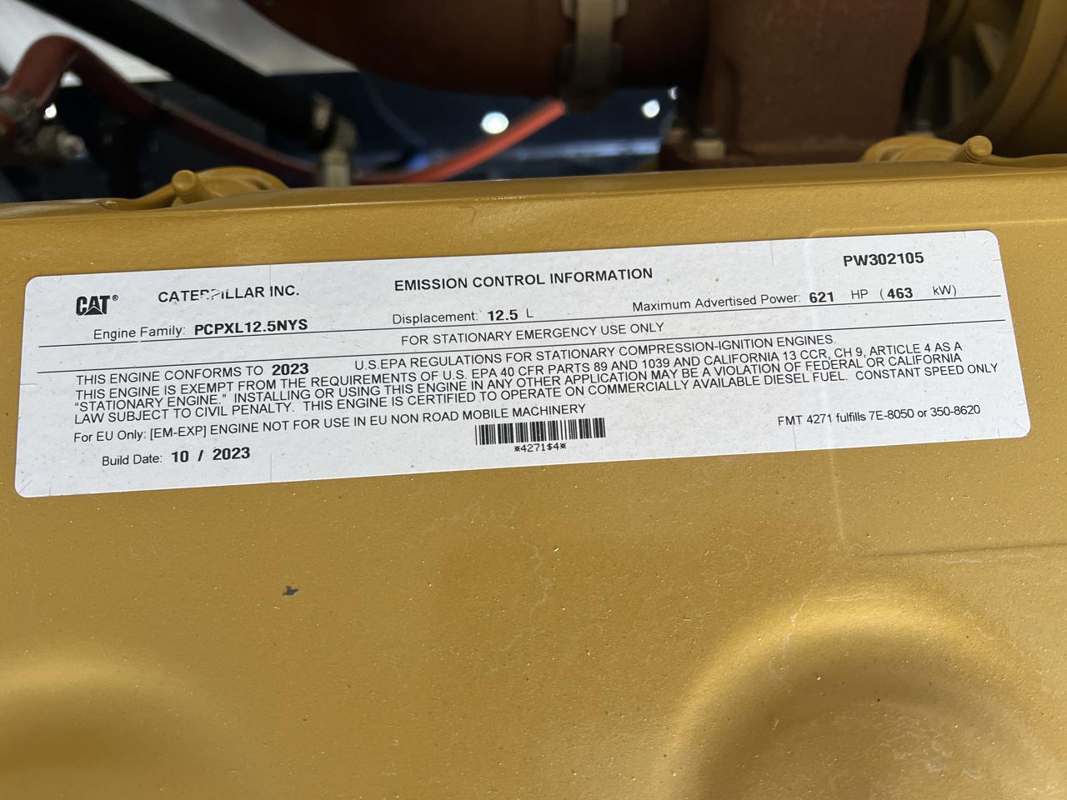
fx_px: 801
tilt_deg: -82.3
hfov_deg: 67.3
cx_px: 534
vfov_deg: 53.1
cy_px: 400
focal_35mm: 26
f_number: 1.5
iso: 125
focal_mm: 5.7
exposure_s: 1/121
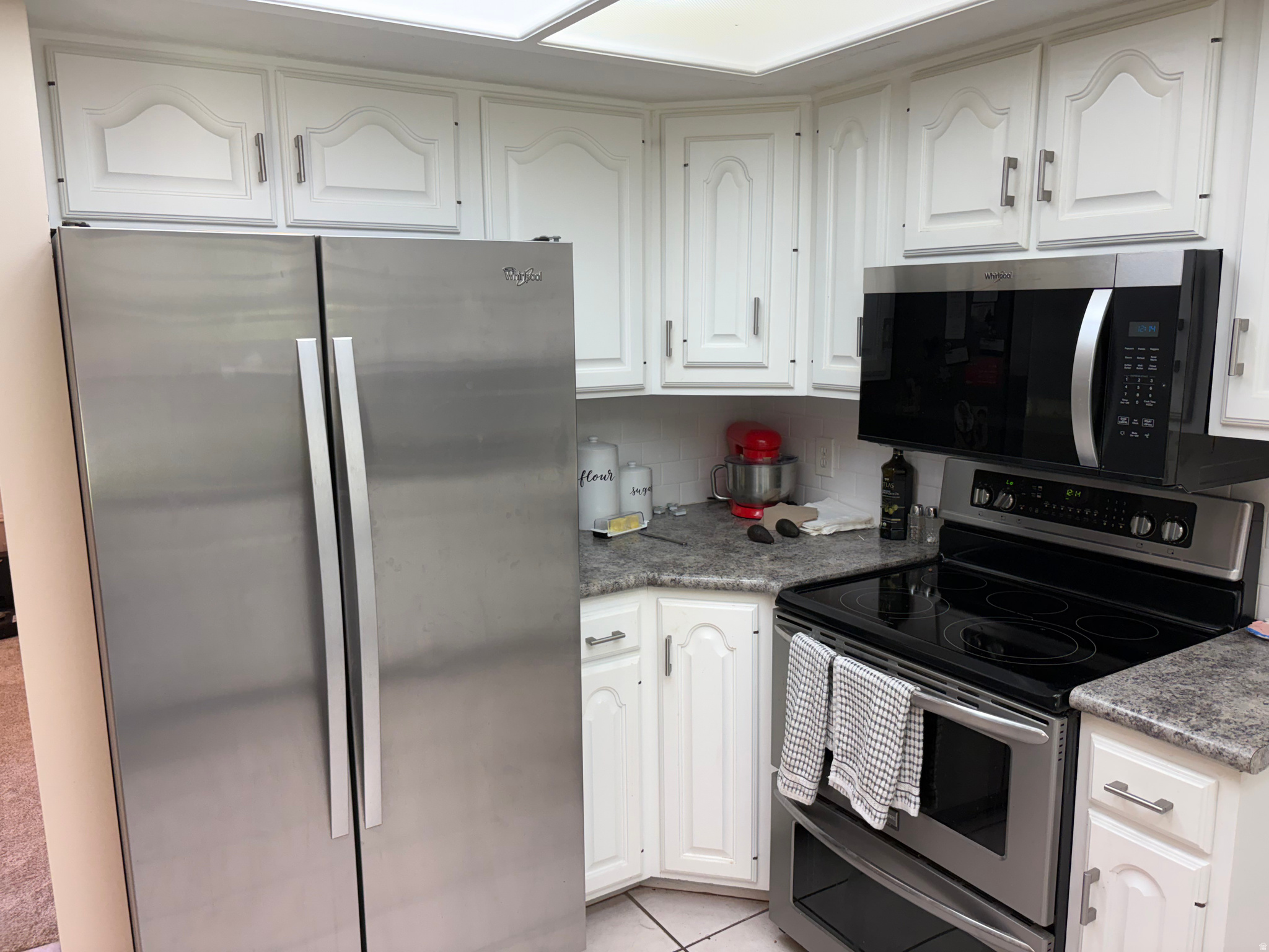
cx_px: 634
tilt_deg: -11.9
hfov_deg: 67.3
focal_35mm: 26
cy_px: 476
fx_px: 953
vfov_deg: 53.1
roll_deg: +1.0
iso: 100
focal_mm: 5.96
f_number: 1.6
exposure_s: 1/120
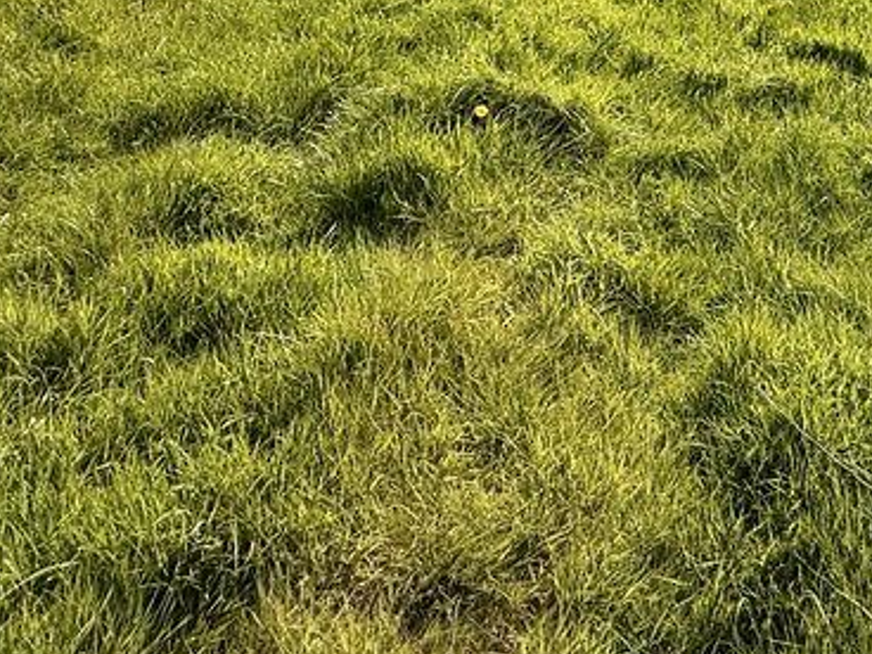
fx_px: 982
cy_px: -218
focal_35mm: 39
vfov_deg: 29.1
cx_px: 652
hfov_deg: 46.2
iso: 50
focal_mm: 2.22
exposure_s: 1/4425
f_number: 2.2
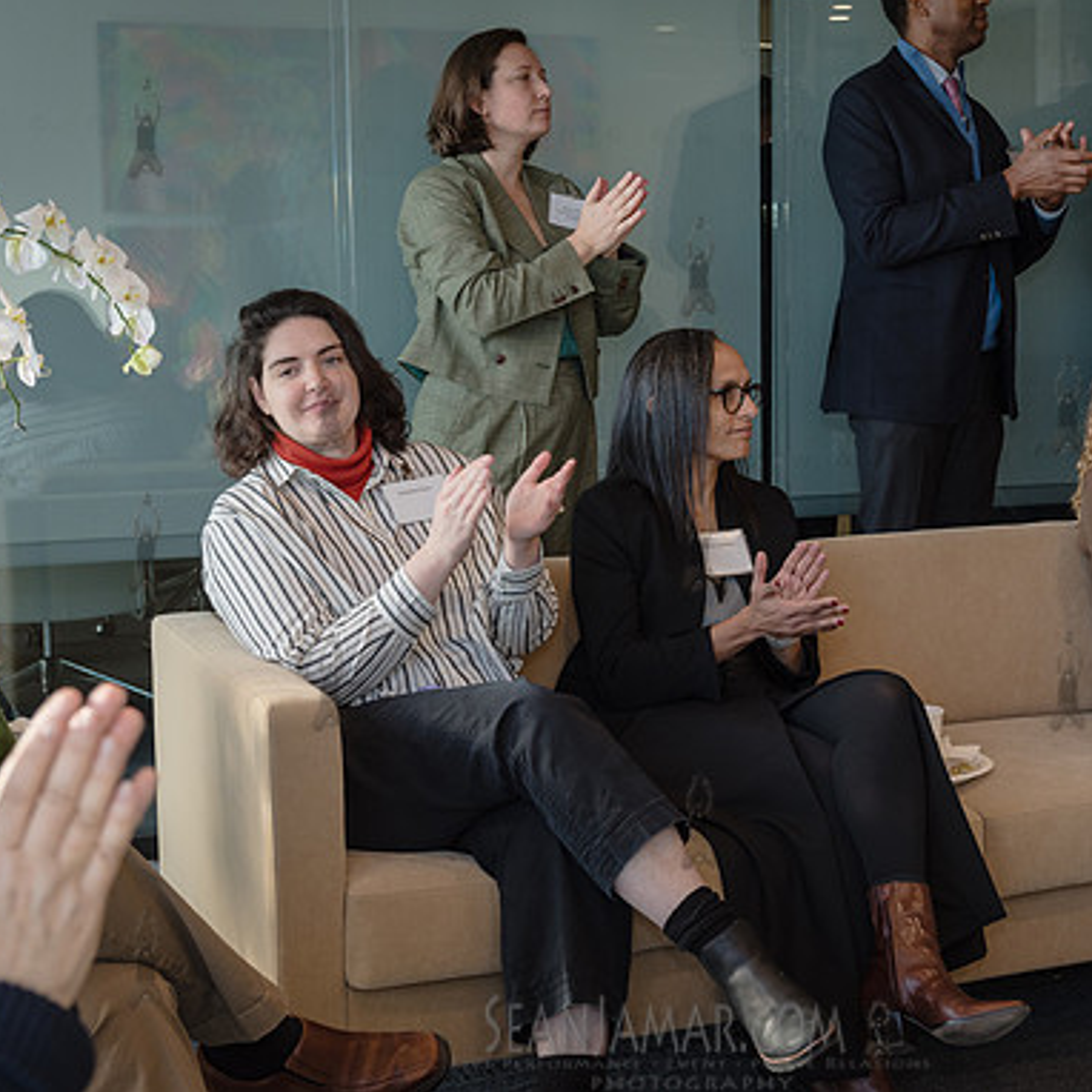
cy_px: 542
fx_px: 2213
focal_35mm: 62
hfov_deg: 27.6
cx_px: 698
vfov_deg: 27.7
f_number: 5
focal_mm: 48
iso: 500
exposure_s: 1/160
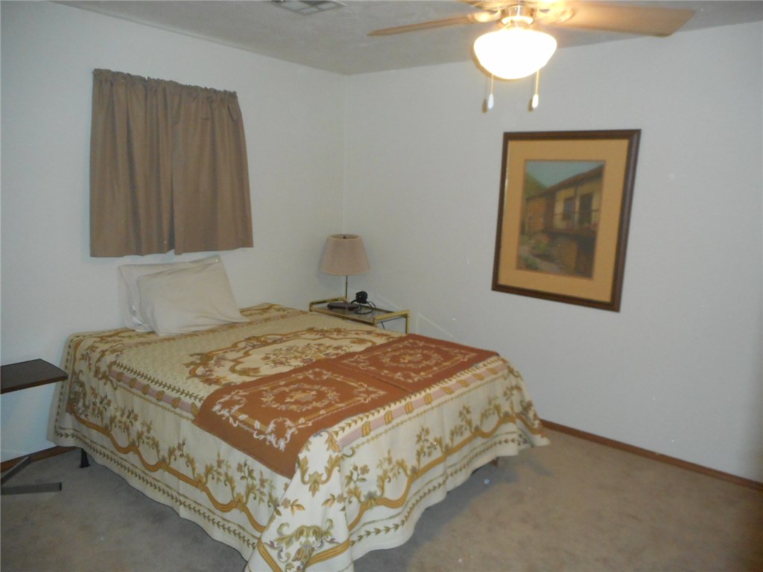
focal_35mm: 25
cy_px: 286
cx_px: 382
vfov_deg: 54.9
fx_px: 551
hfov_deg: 69.4
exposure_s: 1/25
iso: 450
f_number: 3.7
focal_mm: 4.5
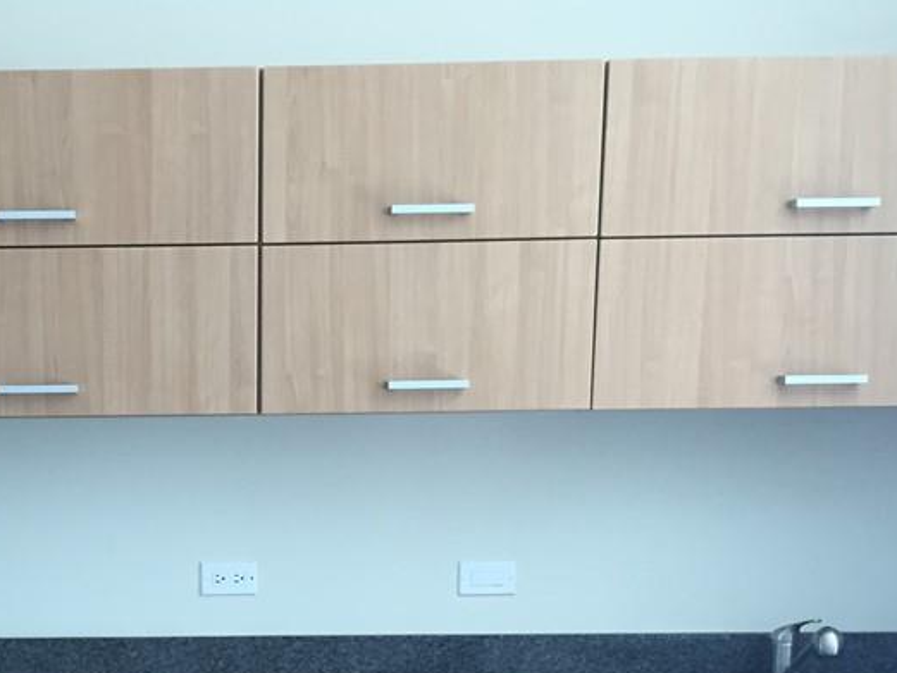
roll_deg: +0.0
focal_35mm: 57
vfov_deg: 24.8
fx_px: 1477
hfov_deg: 32.4
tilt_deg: -8.9
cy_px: 616
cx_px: 117
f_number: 2.2
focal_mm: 4.15
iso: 50
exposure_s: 1/30
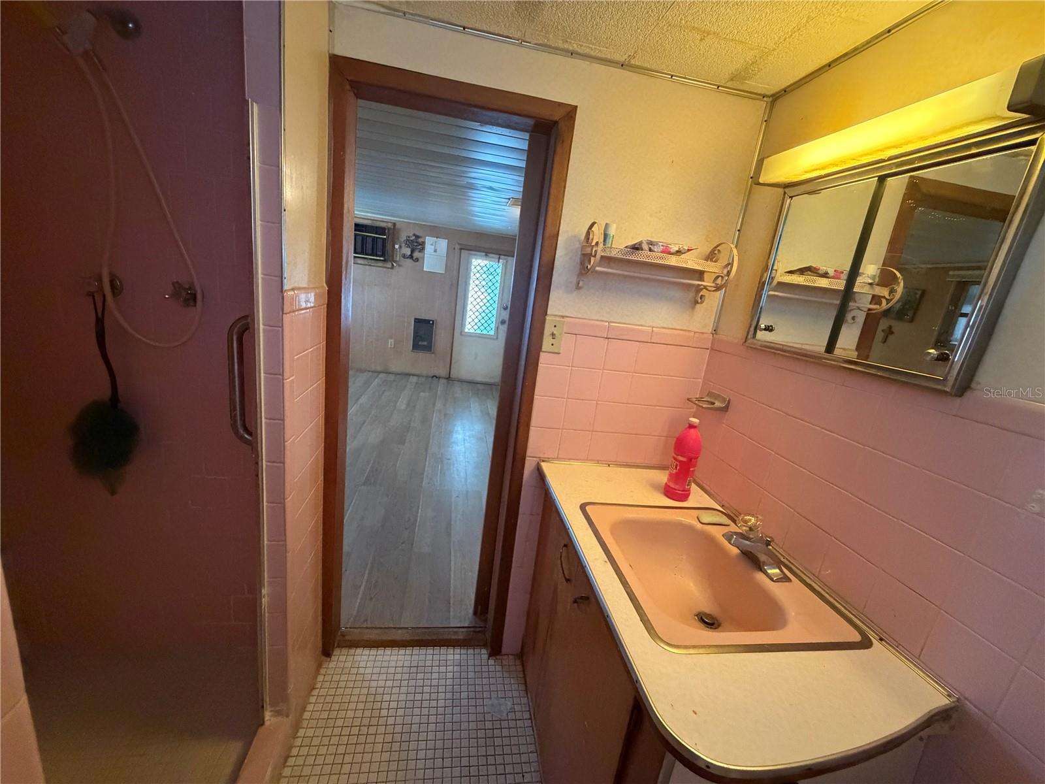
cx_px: 522
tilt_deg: -13.6
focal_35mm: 14
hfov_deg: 102.1
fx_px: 423
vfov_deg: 85.7
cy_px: 392
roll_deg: -7.1
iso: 1000
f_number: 2.2
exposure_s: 1/60
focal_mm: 2.22
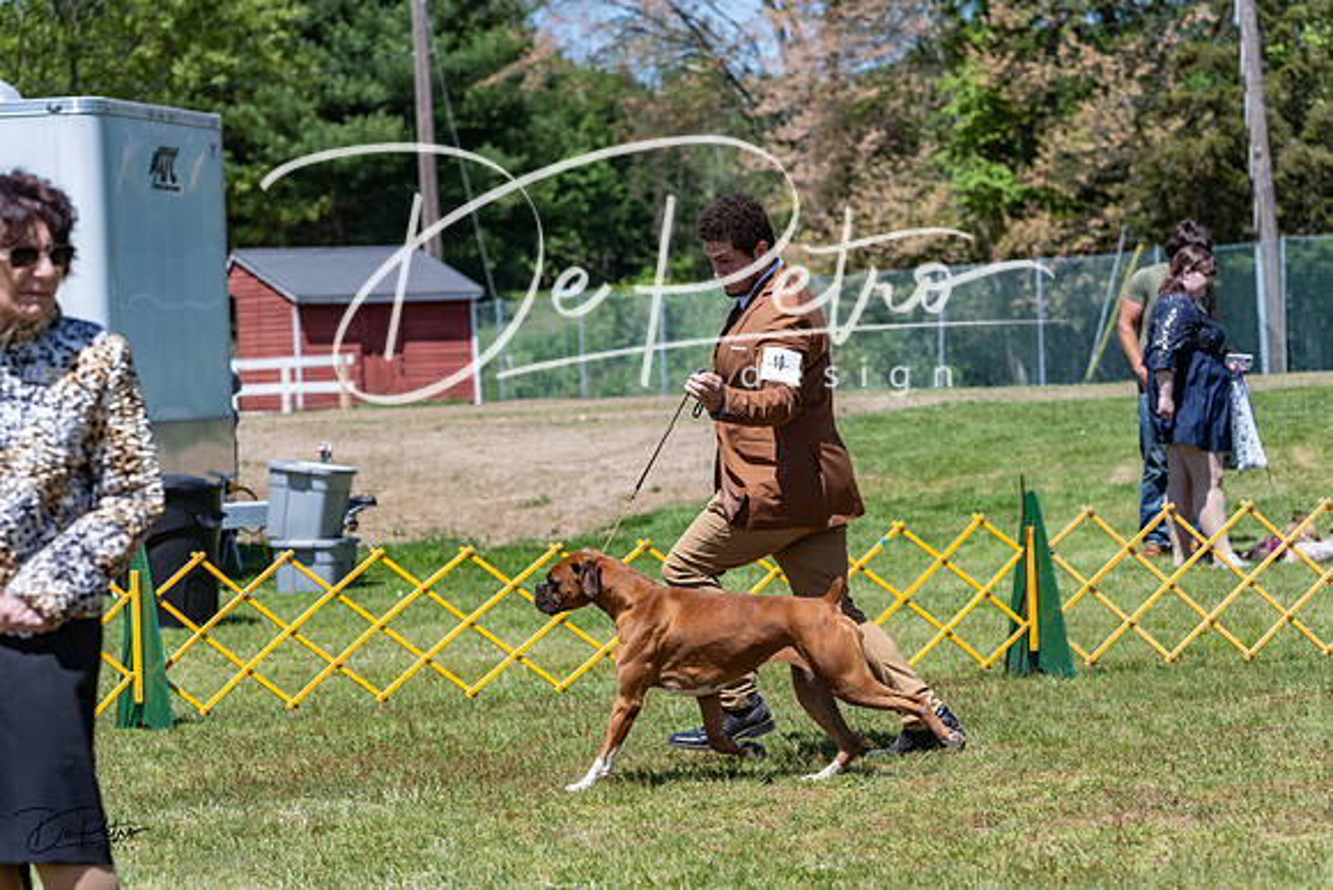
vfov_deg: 10.9
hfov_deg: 16.3
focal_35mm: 126
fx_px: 4666
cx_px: 666
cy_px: 445
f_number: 6.3
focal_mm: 126
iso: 160
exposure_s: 1/640
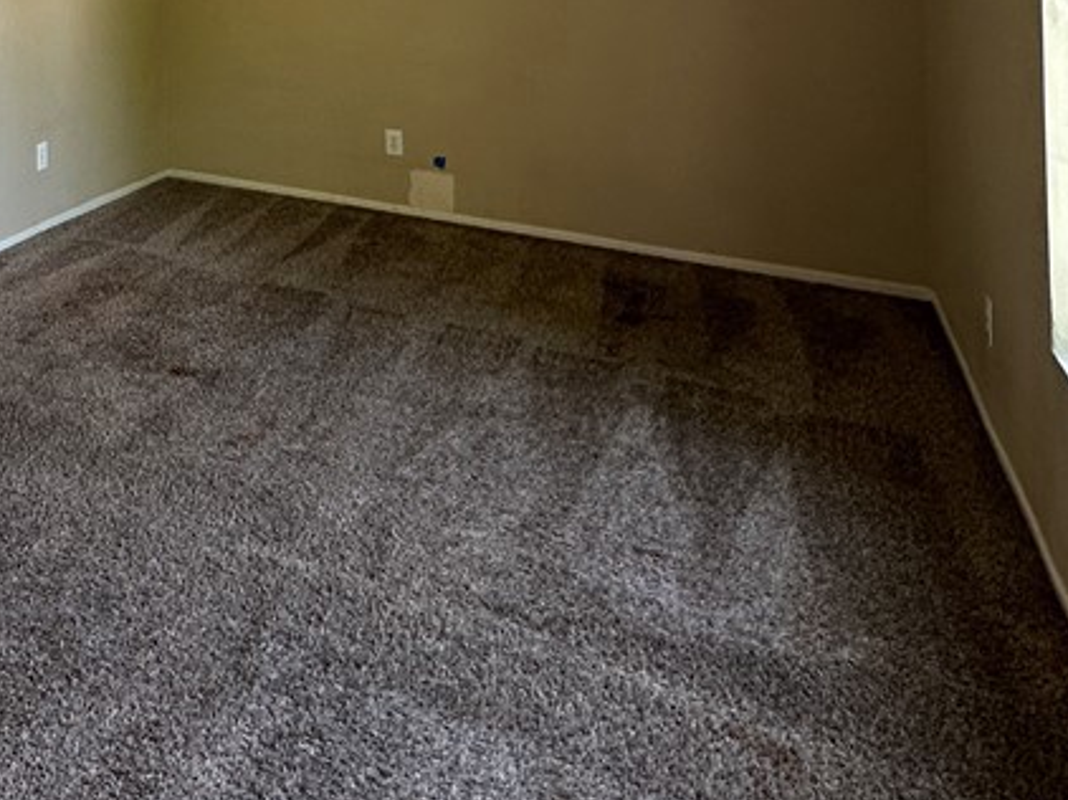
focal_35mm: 34
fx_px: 1048
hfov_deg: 44.4
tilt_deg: +2.6
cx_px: -40
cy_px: -96
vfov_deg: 35.3
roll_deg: -0.2
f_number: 2.2
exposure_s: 1/99
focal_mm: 2.22
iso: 80
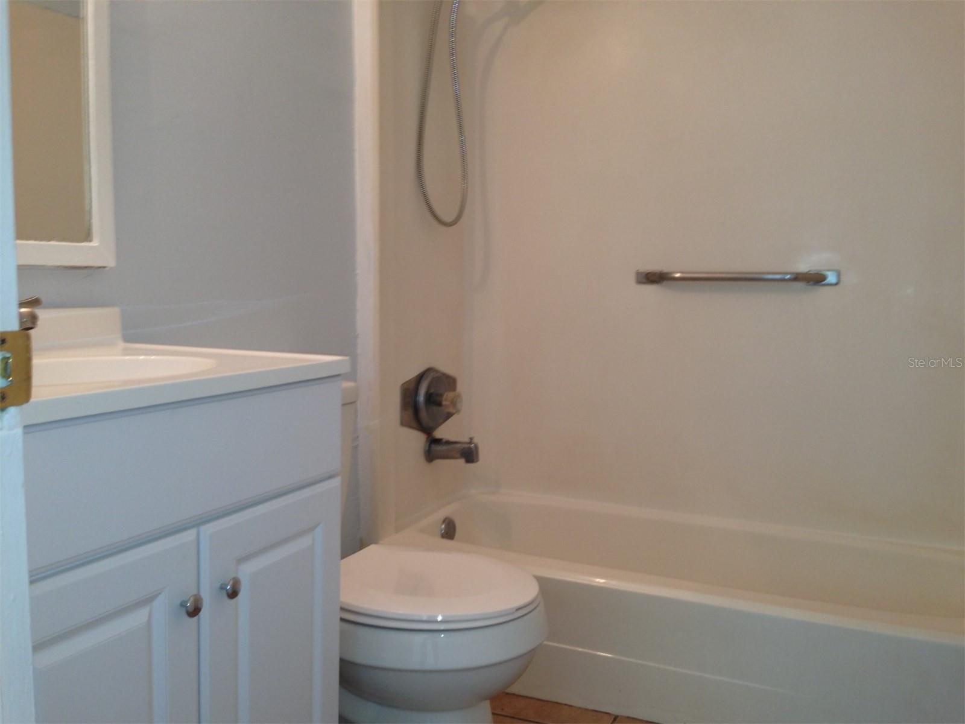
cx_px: 482
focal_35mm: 33
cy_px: 362
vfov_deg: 42.9
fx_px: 920
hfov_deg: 55.4
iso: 50
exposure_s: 1/25
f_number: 2.4
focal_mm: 4.13
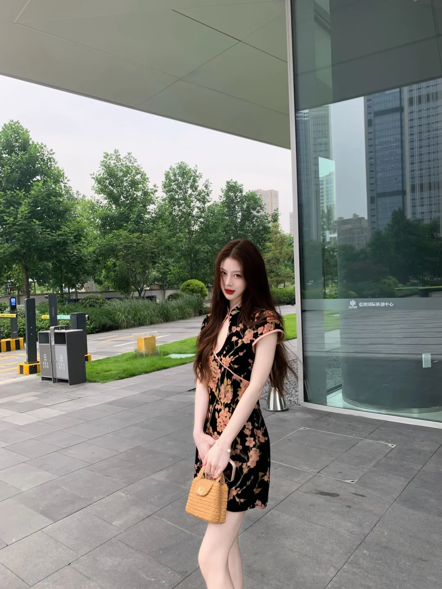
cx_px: 221
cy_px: 294
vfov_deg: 67.3
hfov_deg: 53.1
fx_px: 443
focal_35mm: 26
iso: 125
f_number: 1.5
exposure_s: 1/60
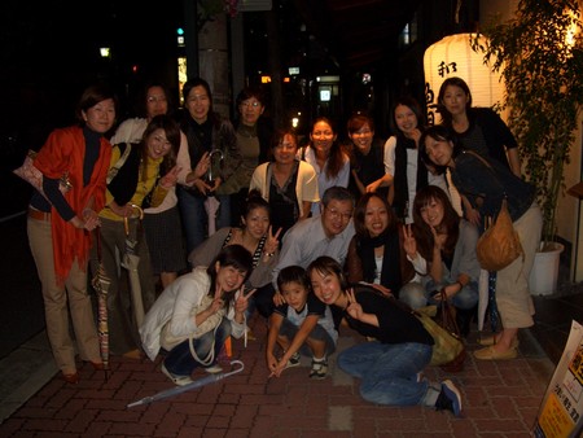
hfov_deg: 52.6
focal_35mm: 35
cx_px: 292
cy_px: 219
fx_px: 590
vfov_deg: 40.7
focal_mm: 5.8
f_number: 2.6
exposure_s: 1/60
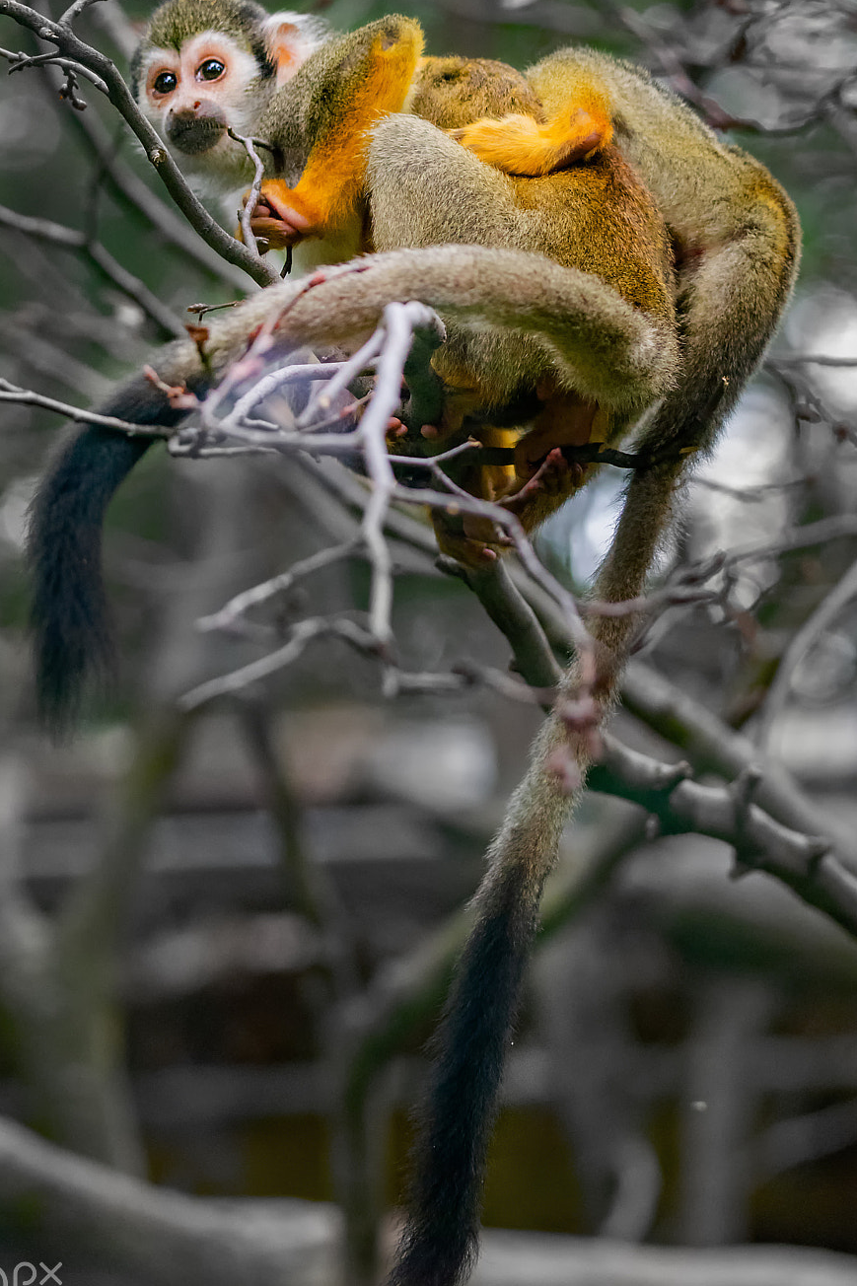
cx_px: 343
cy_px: 625
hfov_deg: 5.0
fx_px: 9857
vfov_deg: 7.5
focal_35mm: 276
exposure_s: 1/640
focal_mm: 150
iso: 1250
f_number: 5
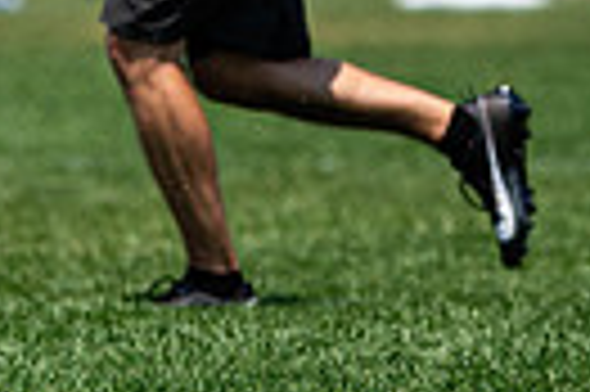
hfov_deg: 0.8
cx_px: 811
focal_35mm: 2658
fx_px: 43507
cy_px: -259
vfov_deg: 0.5
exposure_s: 1/2500
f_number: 2.8
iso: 100
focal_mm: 400
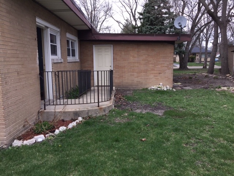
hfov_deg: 61.7
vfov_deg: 48.2
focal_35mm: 29
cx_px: 117
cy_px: 88
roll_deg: +0.3
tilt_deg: -6.9
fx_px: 196
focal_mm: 4.15
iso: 40
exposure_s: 1/120
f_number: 2.2
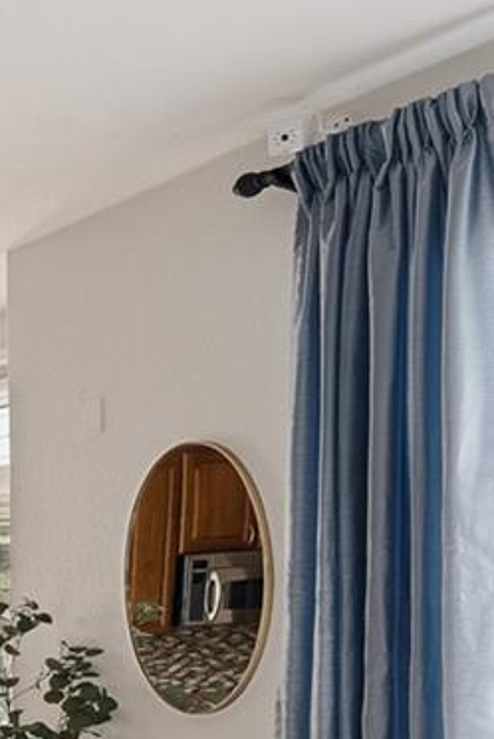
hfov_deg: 12.8
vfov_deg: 31.0
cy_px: 630
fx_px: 1287
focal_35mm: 63
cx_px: -847
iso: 400
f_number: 8
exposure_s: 1/500
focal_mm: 14.6
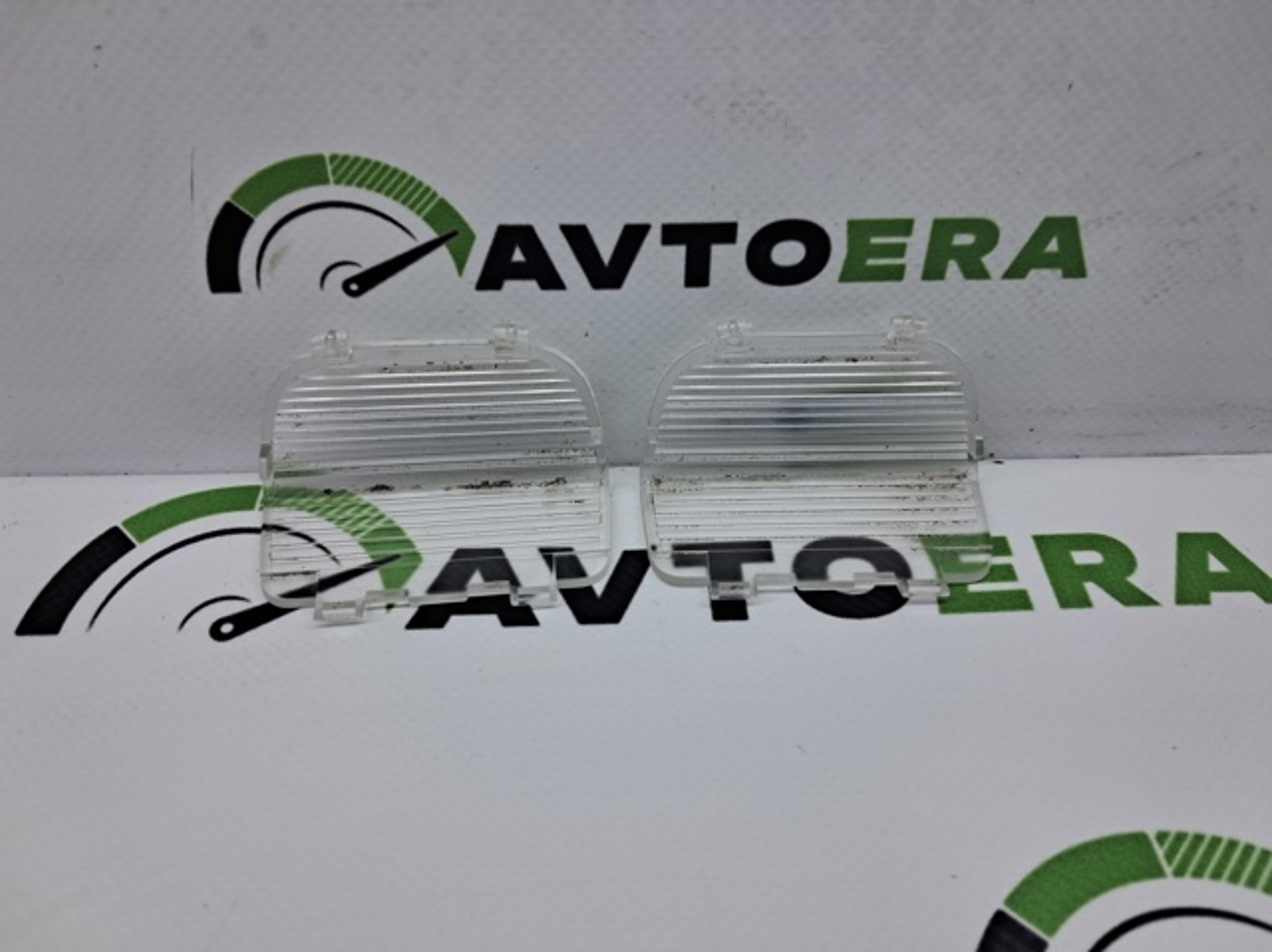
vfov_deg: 51.3
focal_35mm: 27
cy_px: 476
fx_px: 991
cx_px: 636
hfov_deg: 65.4
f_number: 1.8
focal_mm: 4
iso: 50
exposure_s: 1/100
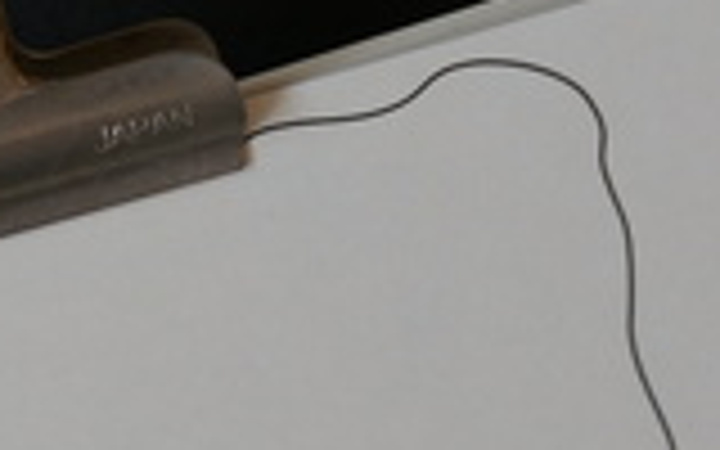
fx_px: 3040
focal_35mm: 155
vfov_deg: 8.4
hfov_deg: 13.4
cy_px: 529
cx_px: 76
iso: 500
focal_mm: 27
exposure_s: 1/60
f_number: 4.5
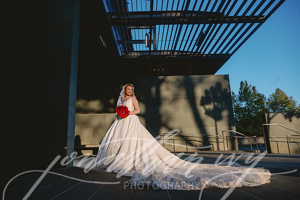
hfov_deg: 73.8
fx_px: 200
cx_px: 150
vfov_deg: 53.1
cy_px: 100
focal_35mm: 24
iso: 64
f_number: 5.6
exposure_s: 1/200
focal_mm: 24
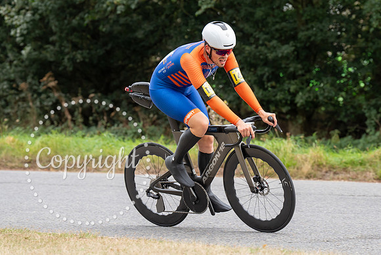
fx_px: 1723
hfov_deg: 12.6
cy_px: 82
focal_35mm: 163
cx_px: 258
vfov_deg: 8.4
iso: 800
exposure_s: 1/1000
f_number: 4
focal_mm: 120
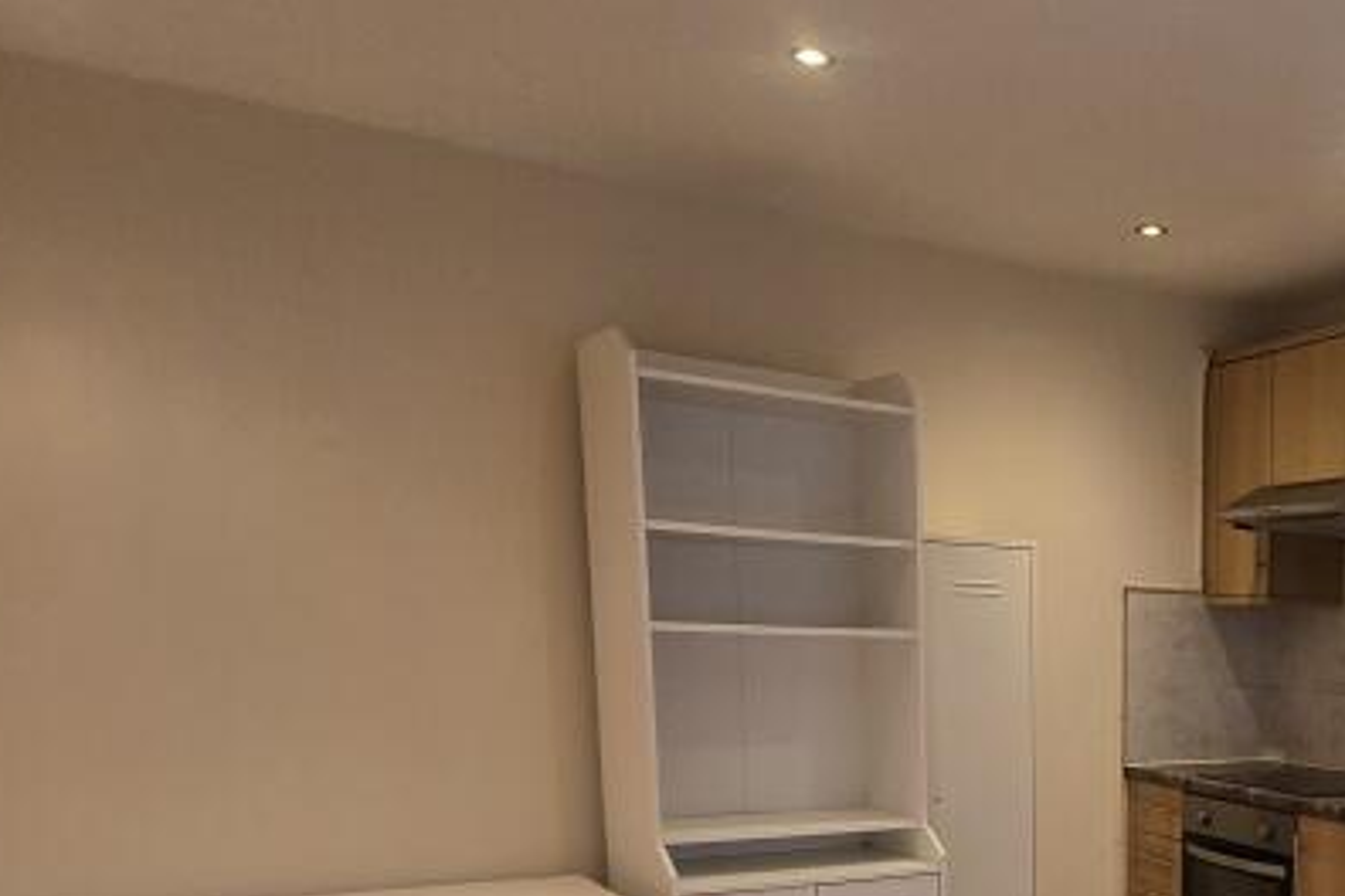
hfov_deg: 46.6
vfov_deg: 34.1
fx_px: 1308
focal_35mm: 35
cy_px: 920
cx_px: 1308
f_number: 2.2
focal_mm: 2.2
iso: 80
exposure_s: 1/50
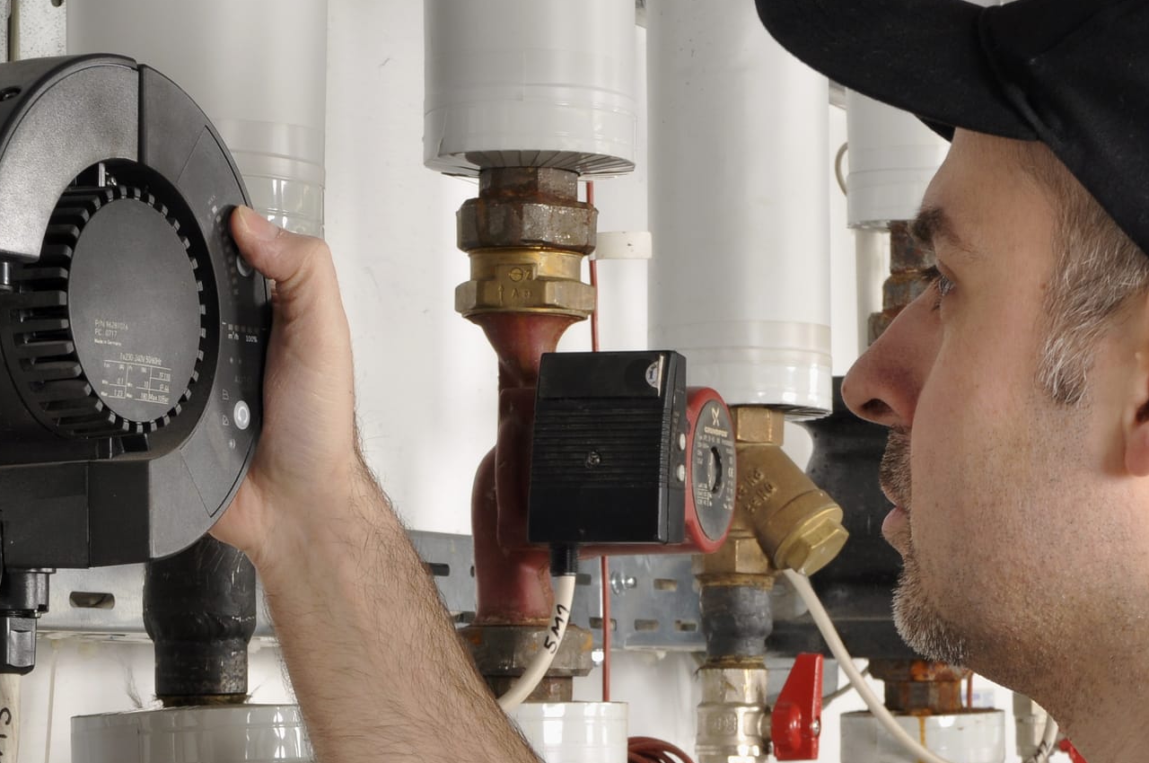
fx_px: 3825
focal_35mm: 120
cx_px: 634
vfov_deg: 11.3
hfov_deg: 17.1
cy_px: 642
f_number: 13
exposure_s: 1/60
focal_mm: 40
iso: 200
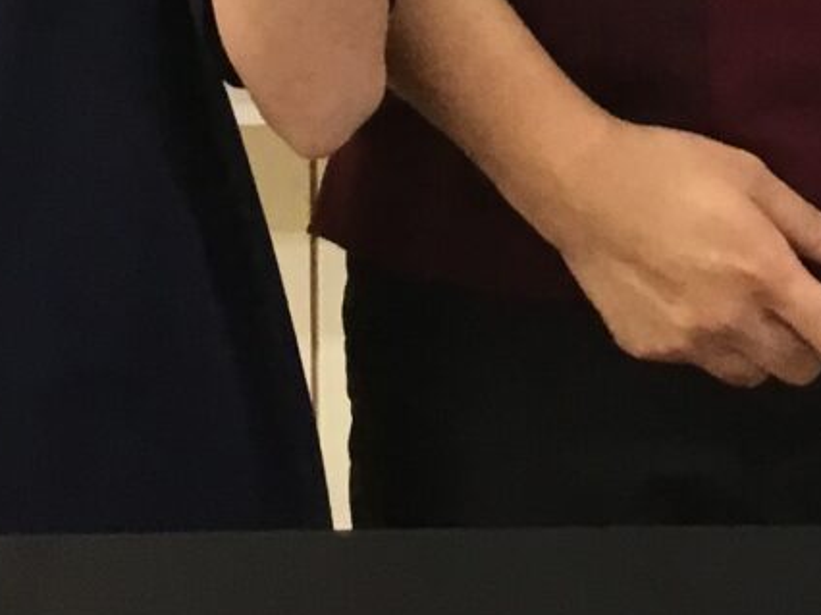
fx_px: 3105
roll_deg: -0.3
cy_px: -619
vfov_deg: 10.4
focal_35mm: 131
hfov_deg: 14.9
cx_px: 750
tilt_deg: -2.1
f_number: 2.4
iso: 40
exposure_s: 1/33
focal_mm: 3.3
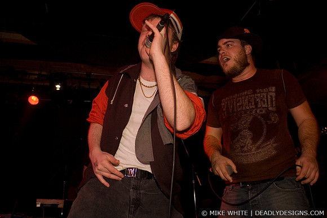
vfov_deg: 43.6
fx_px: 272
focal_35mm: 30
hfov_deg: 62.0
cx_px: 164
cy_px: 109
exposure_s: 1/60
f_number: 3.2
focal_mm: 20
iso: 800
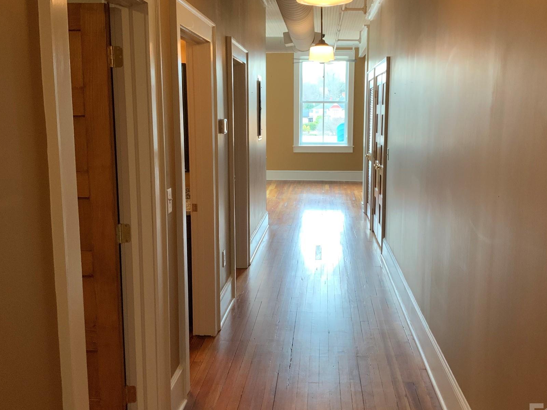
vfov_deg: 38.7
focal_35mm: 37
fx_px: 585
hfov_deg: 50.0
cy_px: 206
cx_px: 312
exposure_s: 1/60
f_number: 1.8
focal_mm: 3
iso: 125
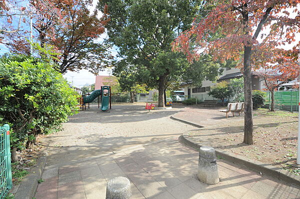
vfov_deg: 77.1
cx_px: 150
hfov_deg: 100.5
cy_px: 100
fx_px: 125
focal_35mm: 15
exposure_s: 1/200
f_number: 7.1
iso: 200
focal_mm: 10
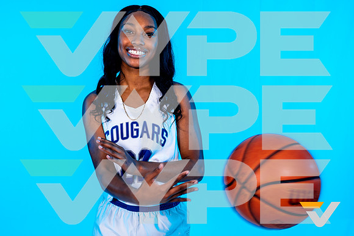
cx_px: 150
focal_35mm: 54
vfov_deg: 25.0
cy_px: 116
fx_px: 532
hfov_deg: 36.7
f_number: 5.6
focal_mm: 46
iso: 100
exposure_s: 1/125
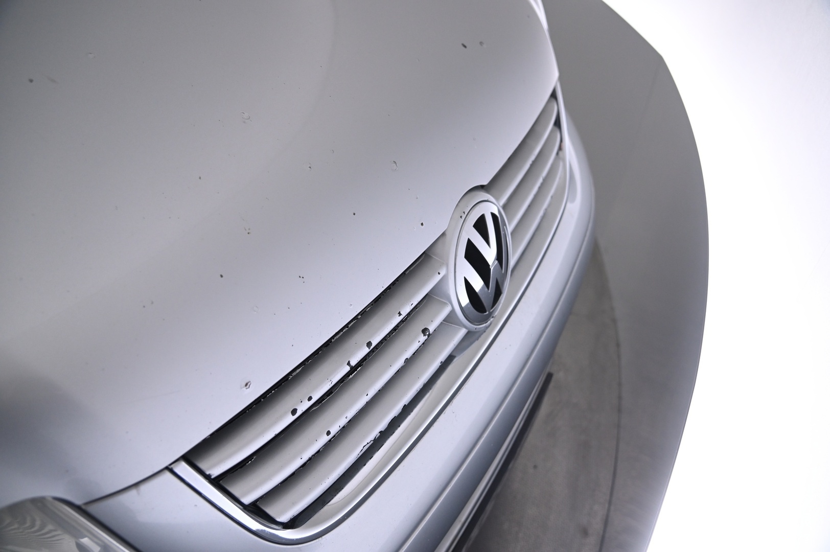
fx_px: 691
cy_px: 276
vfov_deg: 43.5
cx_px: 415
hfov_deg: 62.0
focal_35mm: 30
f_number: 4
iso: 2000
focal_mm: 30
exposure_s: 1/125
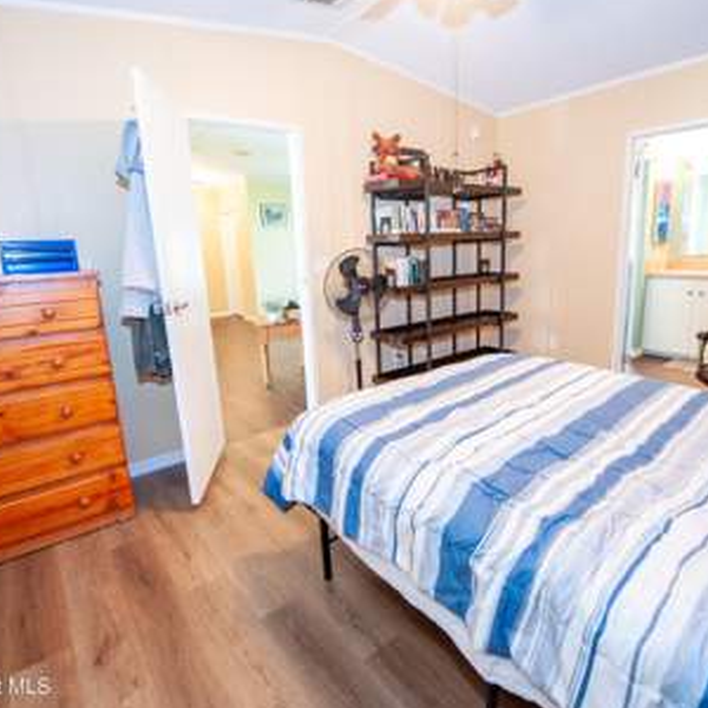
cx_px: 380
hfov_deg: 77.6
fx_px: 440
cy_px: 343
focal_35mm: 19
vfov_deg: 77.7
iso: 1250
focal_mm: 14
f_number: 3.2
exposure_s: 1/60
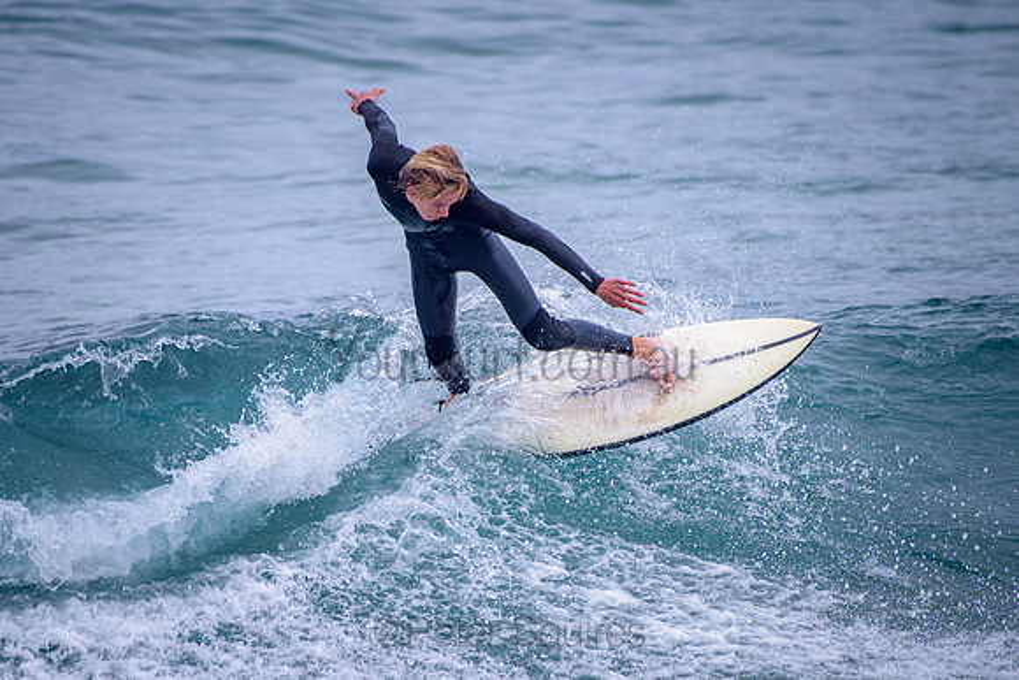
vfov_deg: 2.2
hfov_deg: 3.4
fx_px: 17356
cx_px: 467
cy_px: 417
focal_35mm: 613
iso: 160
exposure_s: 1/2000
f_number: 5.6
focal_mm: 500
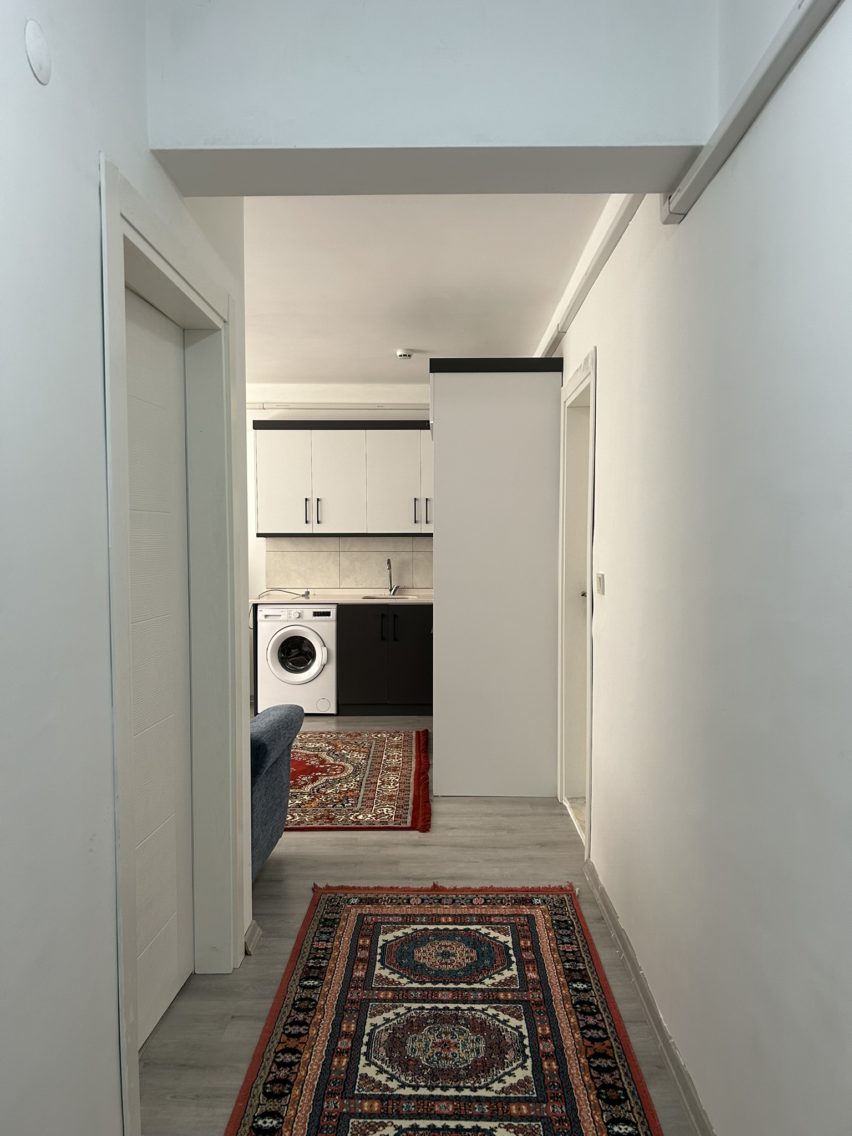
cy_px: 568
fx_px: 853
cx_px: 426
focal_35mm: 26
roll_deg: -0.5
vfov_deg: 67.3
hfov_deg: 53.1
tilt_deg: -2.8
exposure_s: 1/100
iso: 100
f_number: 1.5
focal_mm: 5.7
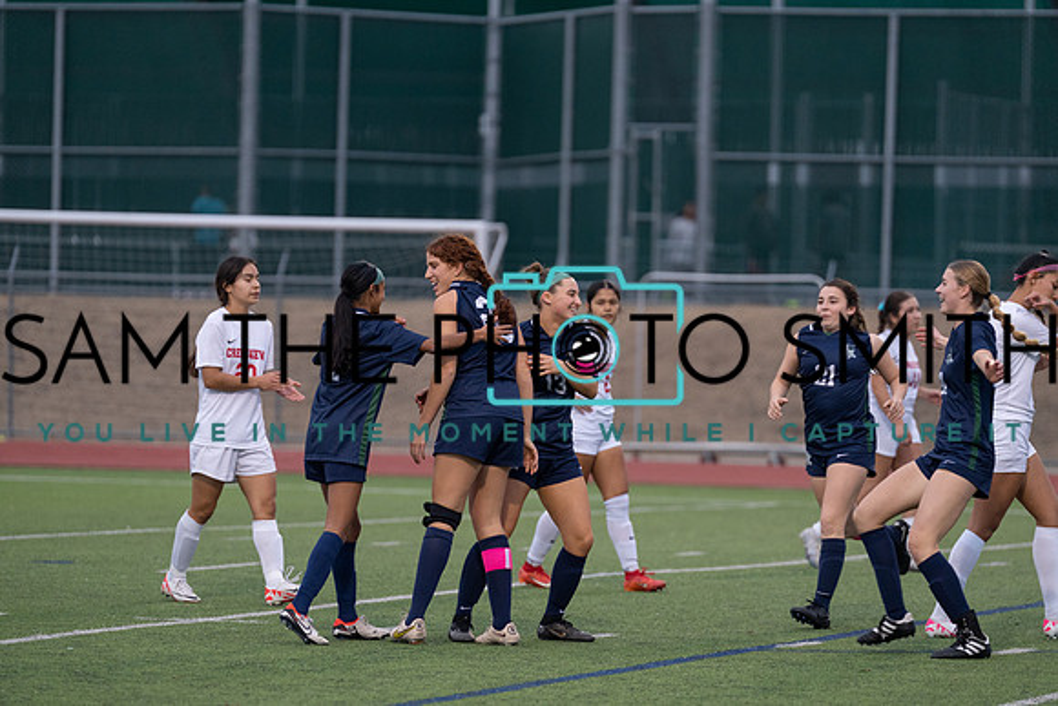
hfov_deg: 7.4
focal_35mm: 280
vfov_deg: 4.9
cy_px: 353
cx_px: 529
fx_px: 8230
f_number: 4
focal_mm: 280
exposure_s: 1/1000
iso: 2000
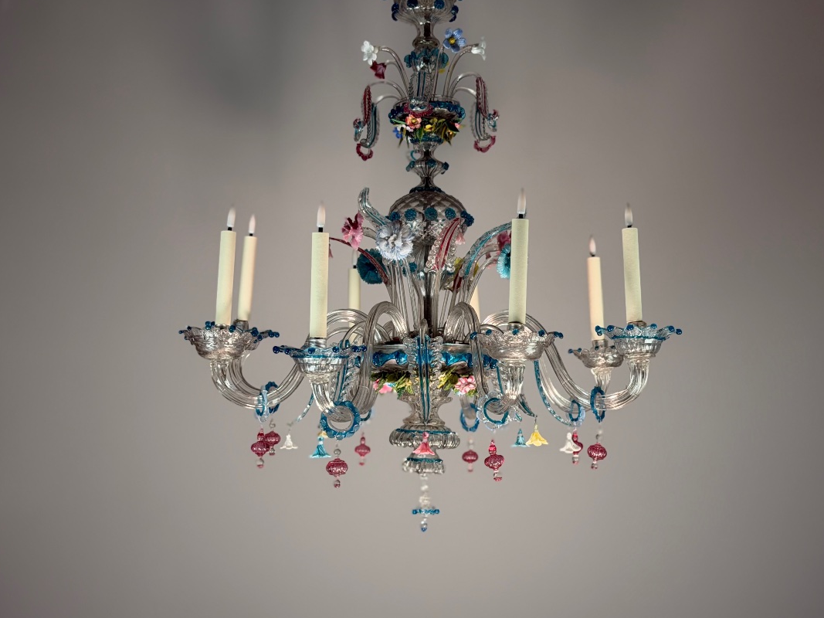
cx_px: 439
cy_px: 284
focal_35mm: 54
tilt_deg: +7.6
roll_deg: +0.2
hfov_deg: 35.5
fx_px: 1285
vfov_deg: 27.0
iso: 100
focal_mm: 6.76
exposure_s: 1/50
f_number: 1.78
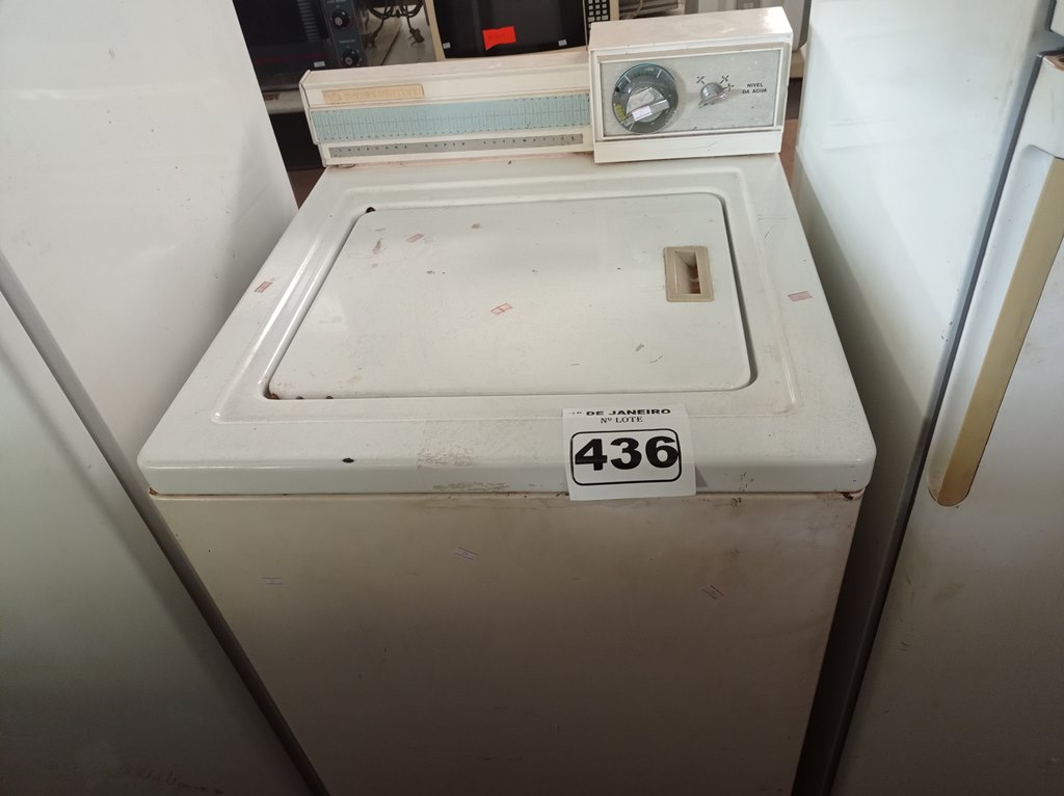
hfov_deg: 63.5
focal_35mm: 28
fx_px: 860
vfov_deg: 49.7
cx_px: 532
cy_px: 398
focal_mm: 4.7
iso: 448
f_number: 1.79
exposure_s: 1/30
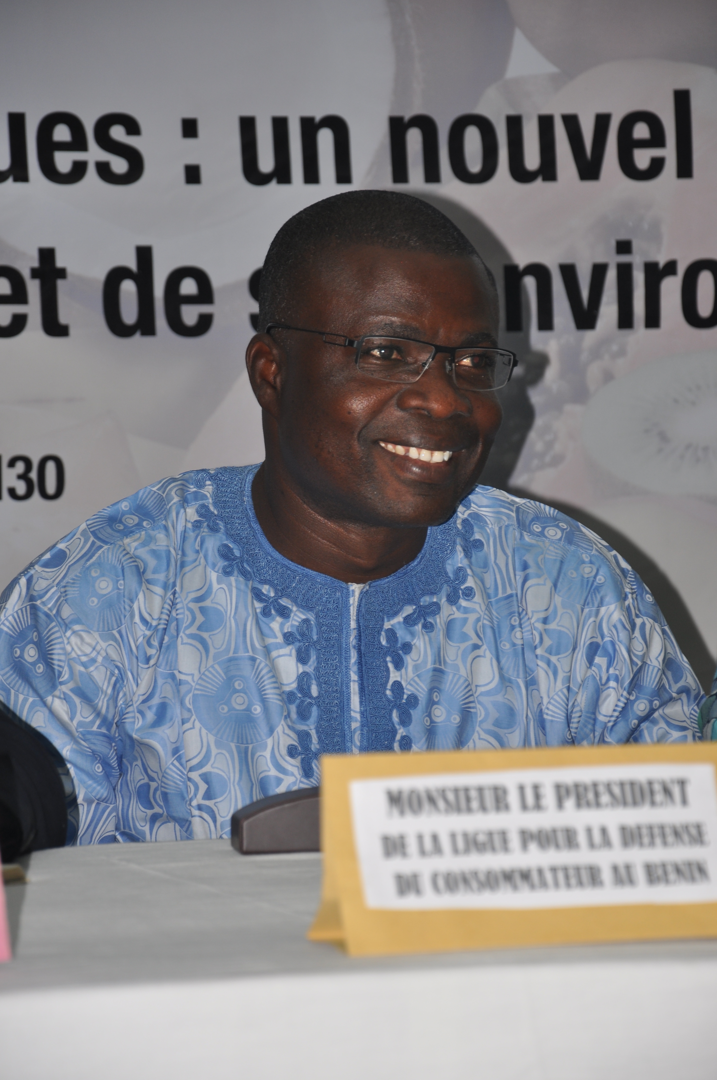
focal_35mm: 158
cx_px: 358
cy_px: 540
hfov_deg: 8.7
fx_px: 4717
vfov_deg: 13.1
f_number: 5.6
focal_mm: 105
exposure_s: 1/60
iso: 200
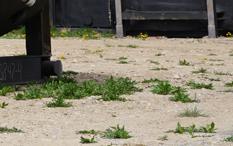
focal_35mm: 243
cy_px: -263
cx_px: -360
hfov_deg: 7.9
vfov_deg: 5.2
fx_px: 1543
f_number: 7.1
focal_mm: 35
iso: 100
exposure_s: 1/250
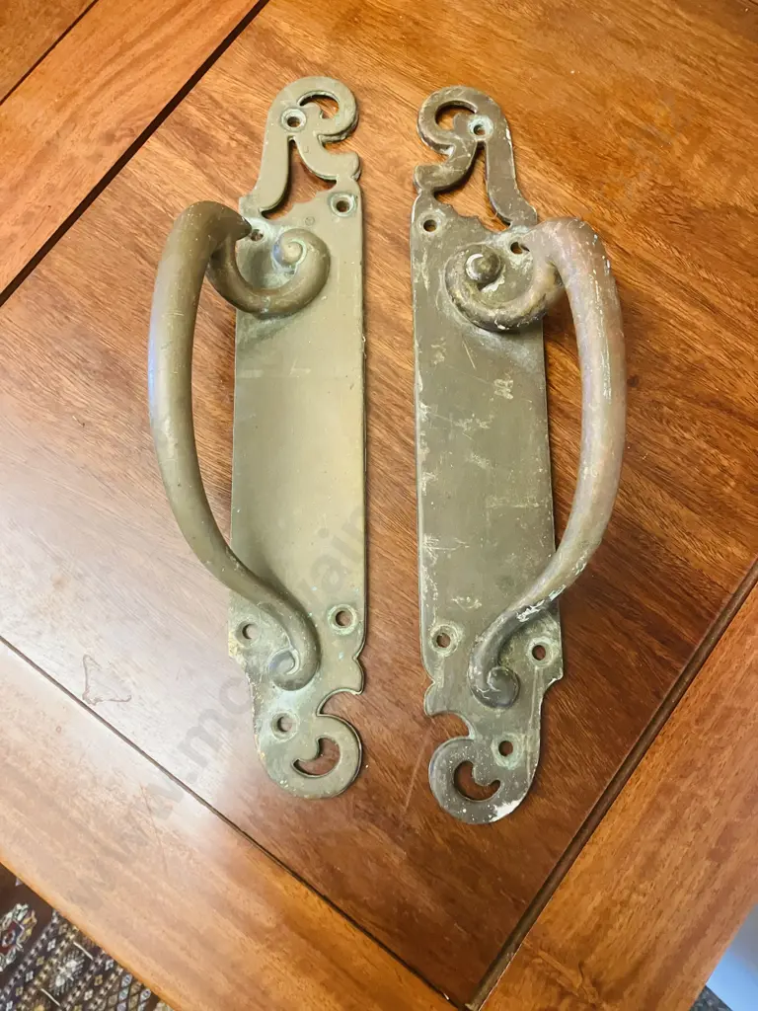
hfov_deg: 49.7
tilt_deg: -77.7
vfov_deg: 63.4
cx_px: 379
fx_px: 818
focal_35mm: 28
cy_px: 506
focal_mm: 3.99
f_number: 1.8
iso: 320
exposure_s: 1/50
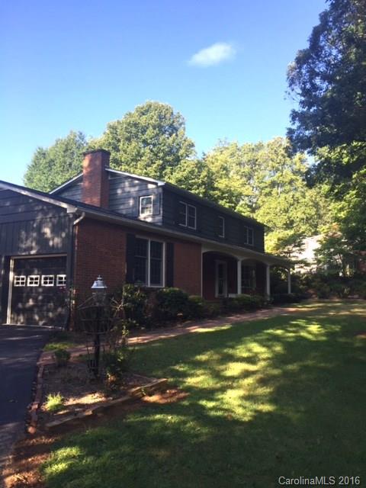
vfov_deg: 61.7
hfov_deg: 48.2
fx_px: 409
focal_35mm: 29
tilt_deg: +7.4
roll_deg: +1.2
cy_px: 244
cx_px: 183
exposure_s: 1/599
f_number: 2.2
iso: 32
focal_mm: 4.15
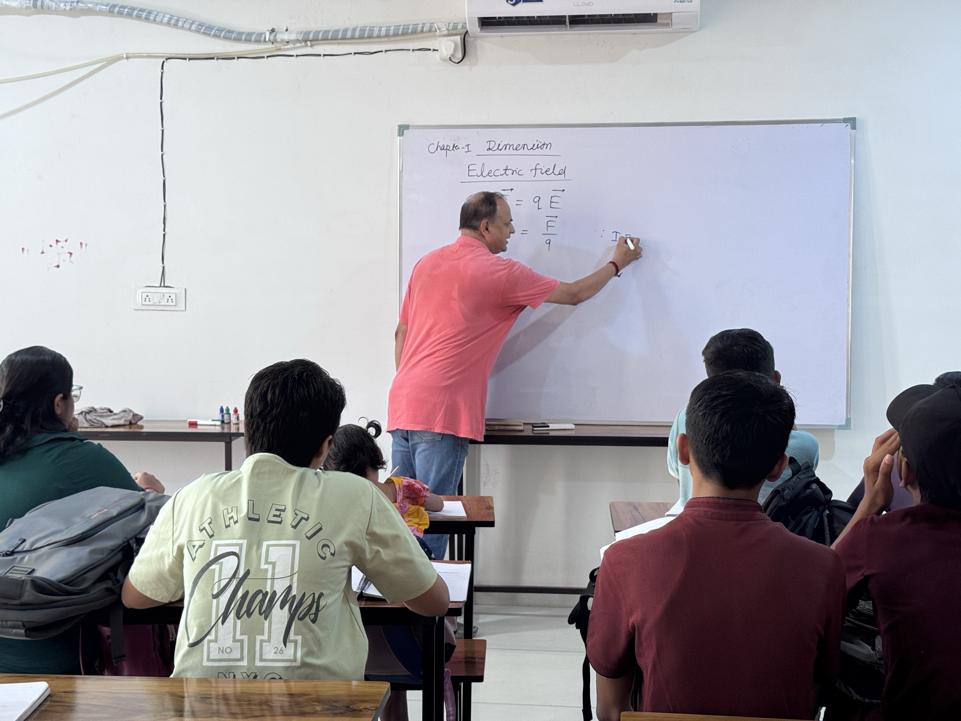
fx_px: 1333
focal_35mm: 48
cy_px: 360
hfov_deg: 39.7
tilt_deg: -4.9
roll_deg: +0.2
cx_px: 480
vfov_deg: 30.3
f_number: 1.78
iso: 125
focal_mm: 6.76
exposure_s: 1/50
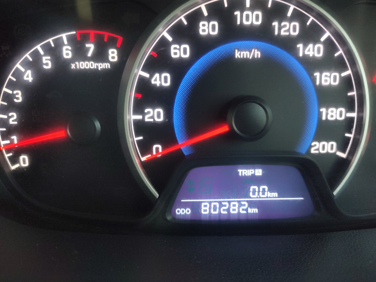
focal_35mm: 23
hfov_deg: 73.9
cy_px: 141
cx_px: 188
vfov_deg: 58.9
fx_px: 250
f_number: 1.8
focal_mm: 5.56
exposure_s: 1/33.3
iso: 538
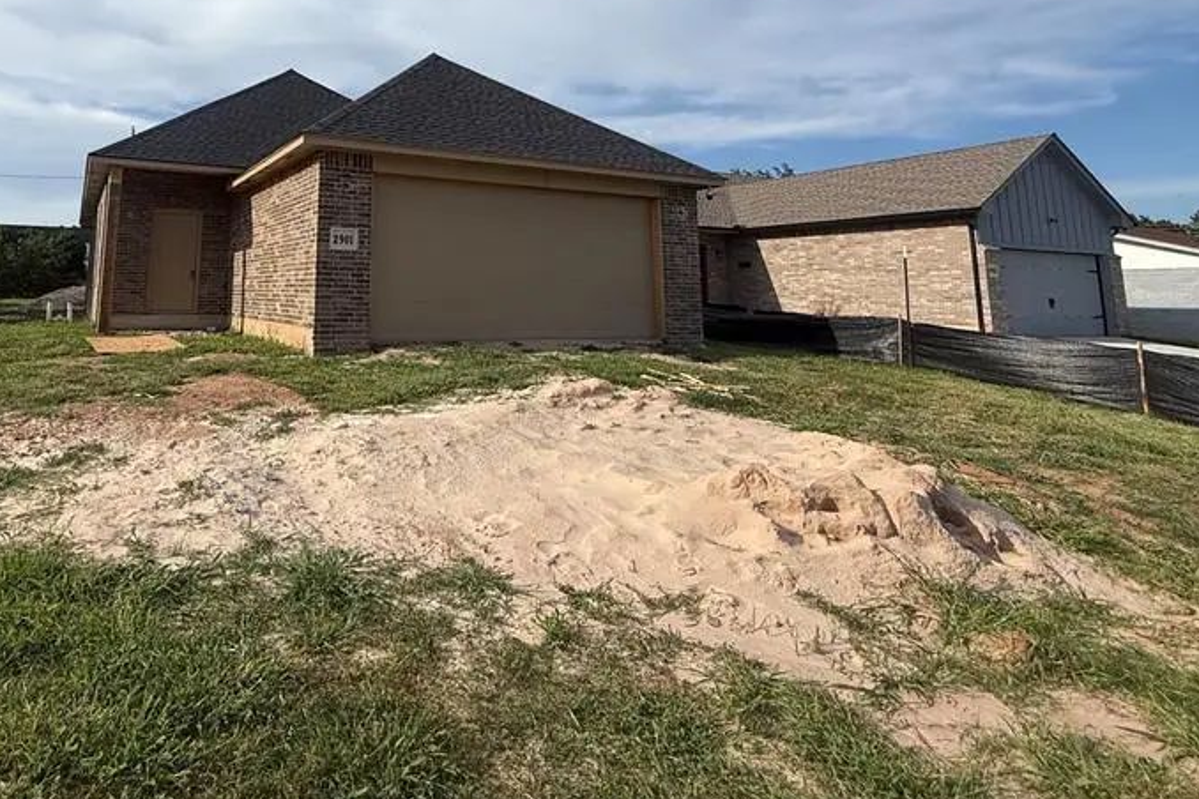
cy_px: 171
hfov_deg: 76.4
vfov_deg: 53.8
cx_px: 414
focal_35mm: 22
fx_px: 733
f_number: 2.2
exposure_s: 1/2841
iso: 50
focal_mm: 2.22
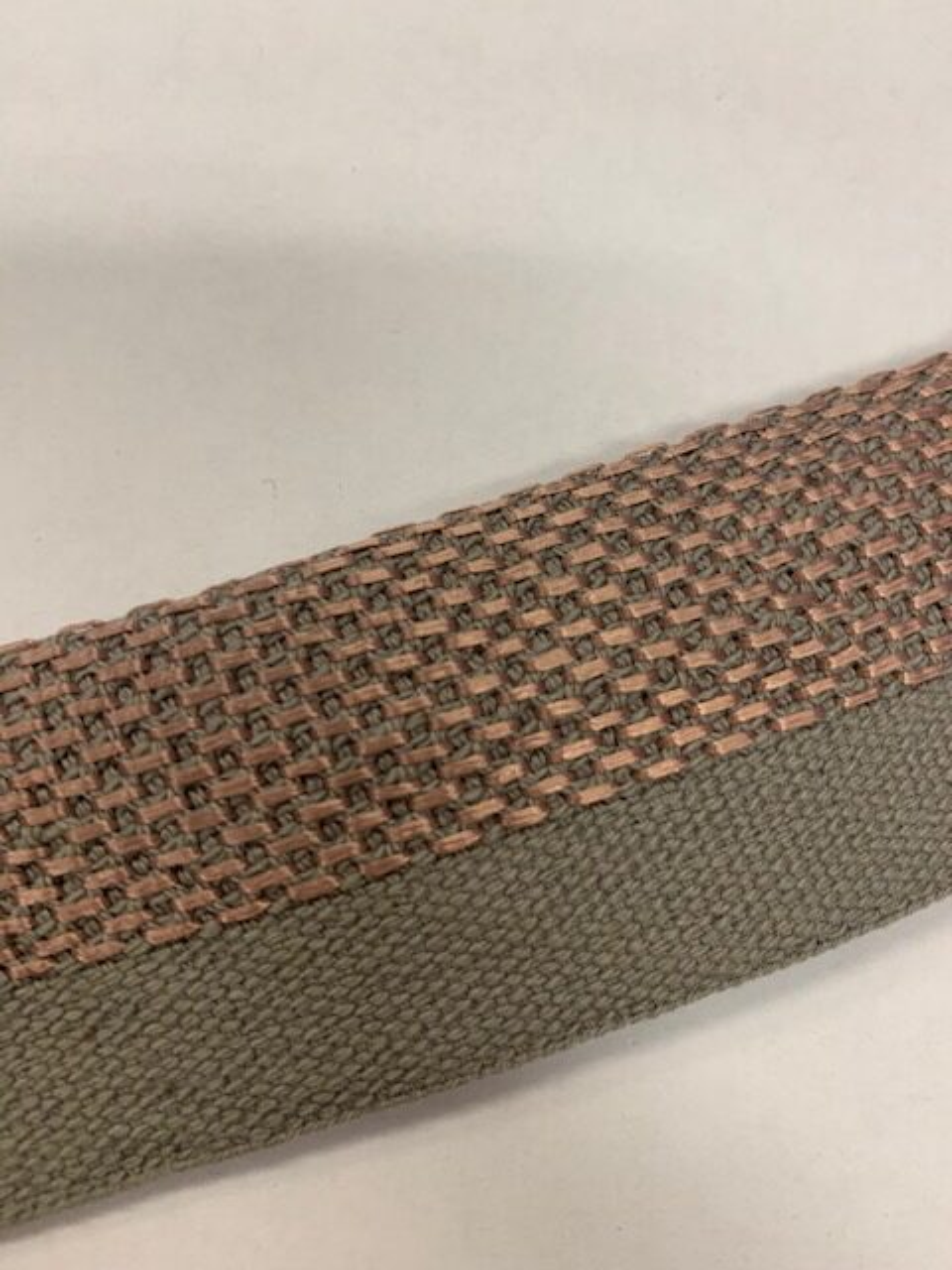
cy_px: 635
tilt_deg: -77.2
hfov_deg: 53.1
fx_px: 953
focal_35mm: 26
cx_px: 476
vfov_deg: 67.3
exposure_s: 1/60
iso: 100
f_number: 1.8
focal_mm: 4.25
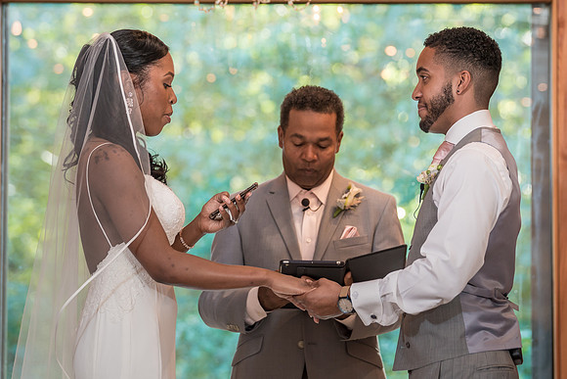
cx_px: 293
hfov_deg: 9.3
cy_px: 125
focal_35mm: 222
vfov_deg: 6.2
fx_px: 3501
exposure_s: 1/100
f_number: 4
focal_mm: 146
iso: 800
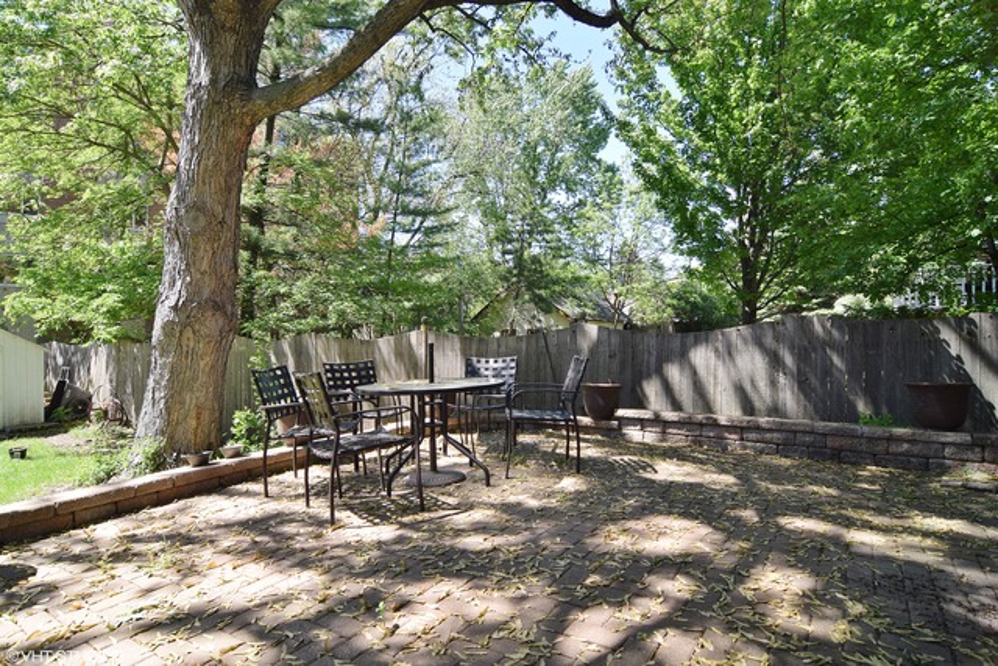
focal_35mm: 18
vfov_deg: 67.4
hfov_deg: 90.0
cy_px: 333
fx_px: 499
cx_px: 499
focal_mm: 12
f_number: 8
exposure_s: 1/100
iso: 200
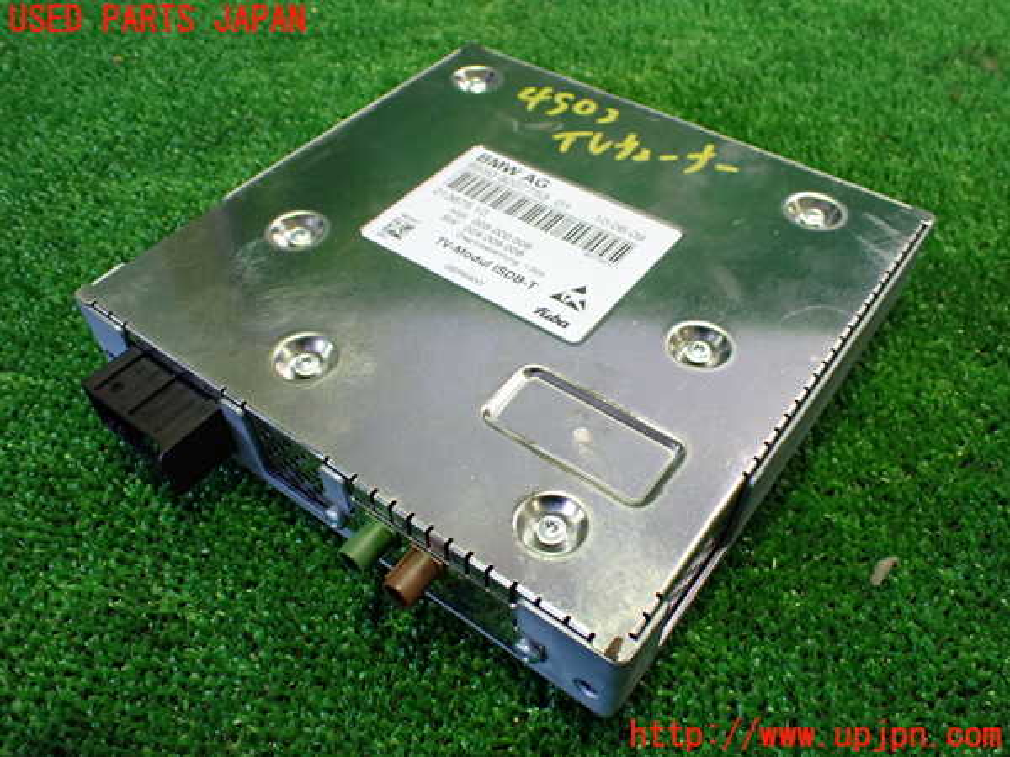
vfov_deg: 46.8
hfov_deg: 60.0
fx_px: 875
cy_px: 378
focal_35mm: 30
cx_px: 505
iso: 800
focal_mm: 5.4
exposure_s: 1/50
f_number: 2.3
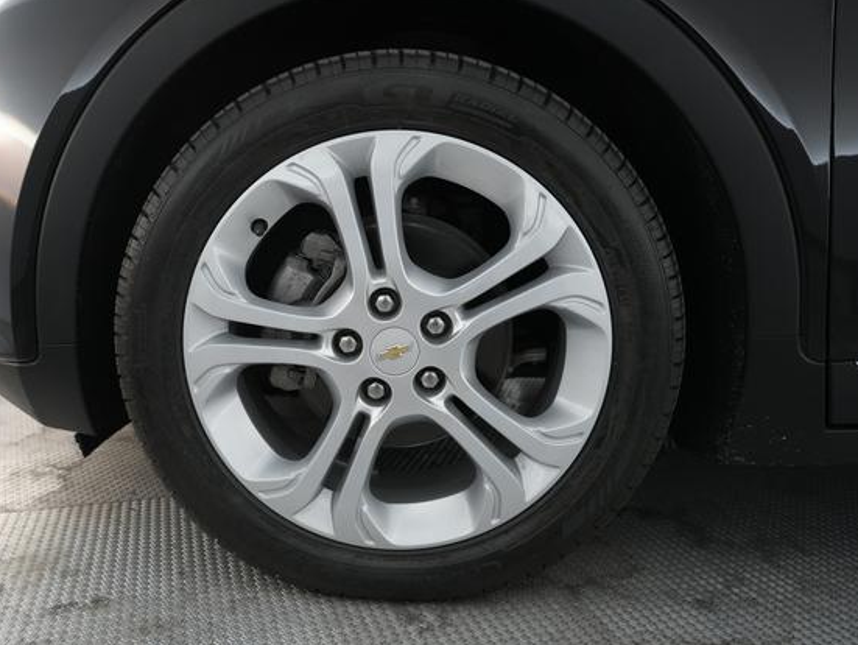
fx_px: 719
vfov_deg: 48.3
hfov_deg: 61.5
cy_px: 322
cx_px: 383
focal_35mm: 29
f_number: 4
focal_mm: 26
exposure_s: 1/160
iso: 3200
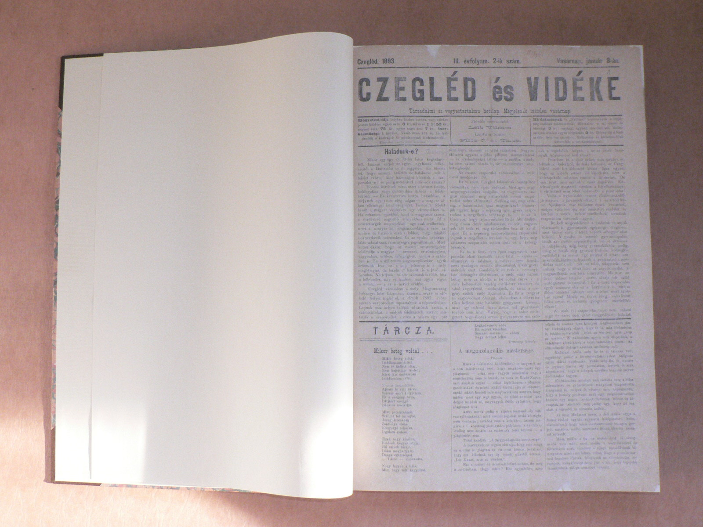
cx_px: 352
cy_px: 264
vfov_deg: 39.7
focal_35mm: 36
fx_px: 731
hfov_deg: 51.4
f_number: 4
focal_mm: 6
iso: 400
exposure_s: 1/100
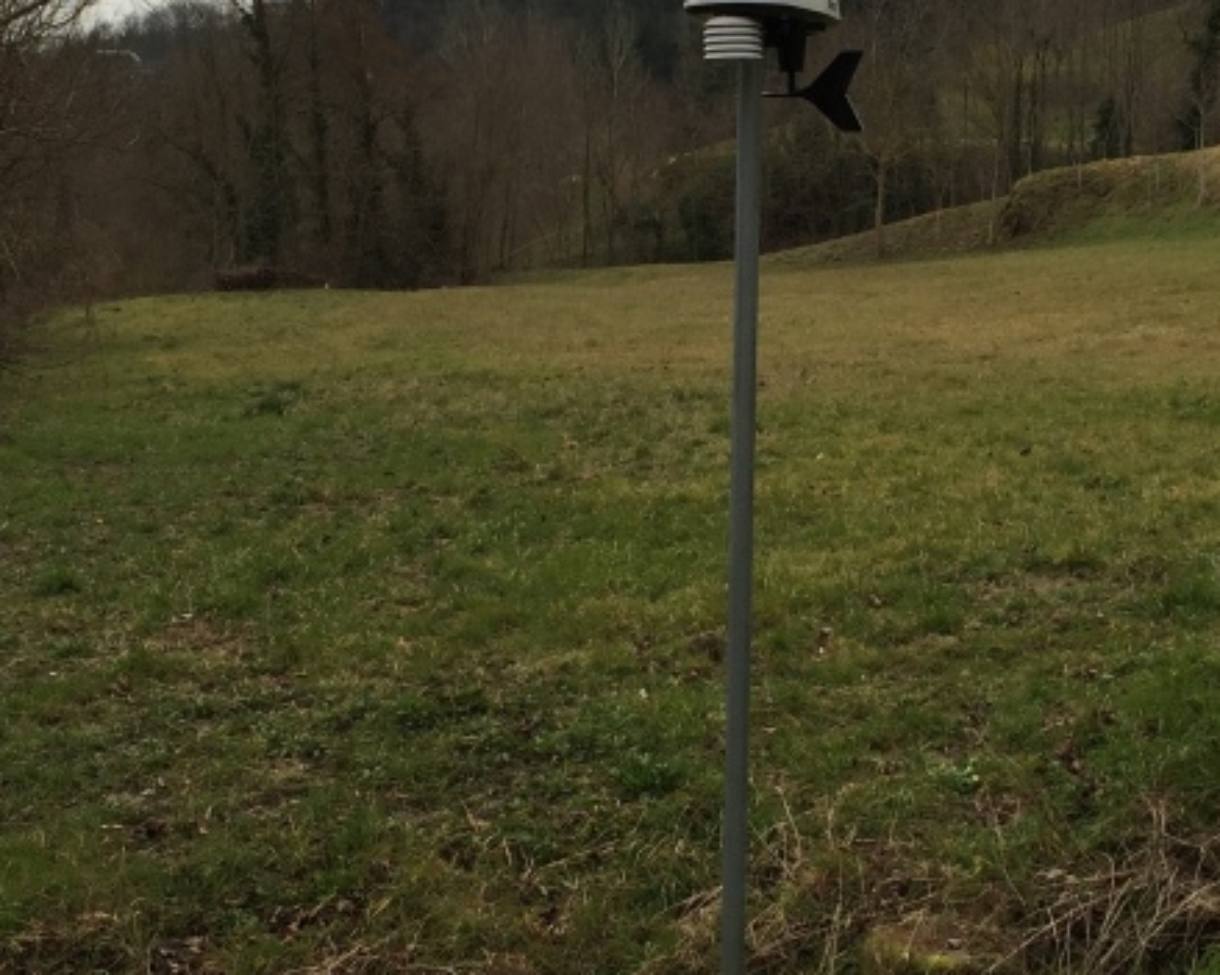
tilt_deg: -4.1
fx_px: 2383
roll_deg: +0.6
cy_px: 436
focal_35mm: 66
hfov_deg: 28.6
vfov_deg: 23.1
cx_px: 742
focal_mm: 4.15
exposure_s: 1/460
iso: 32
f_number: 2.2
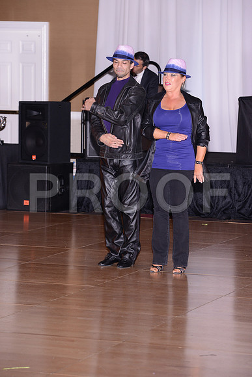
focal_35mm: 140
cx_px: 126
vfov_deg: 14.7
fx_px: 1469
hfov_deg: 9.8
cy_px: 188
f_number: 7.1
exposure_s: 1/250
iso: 800
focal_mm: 140
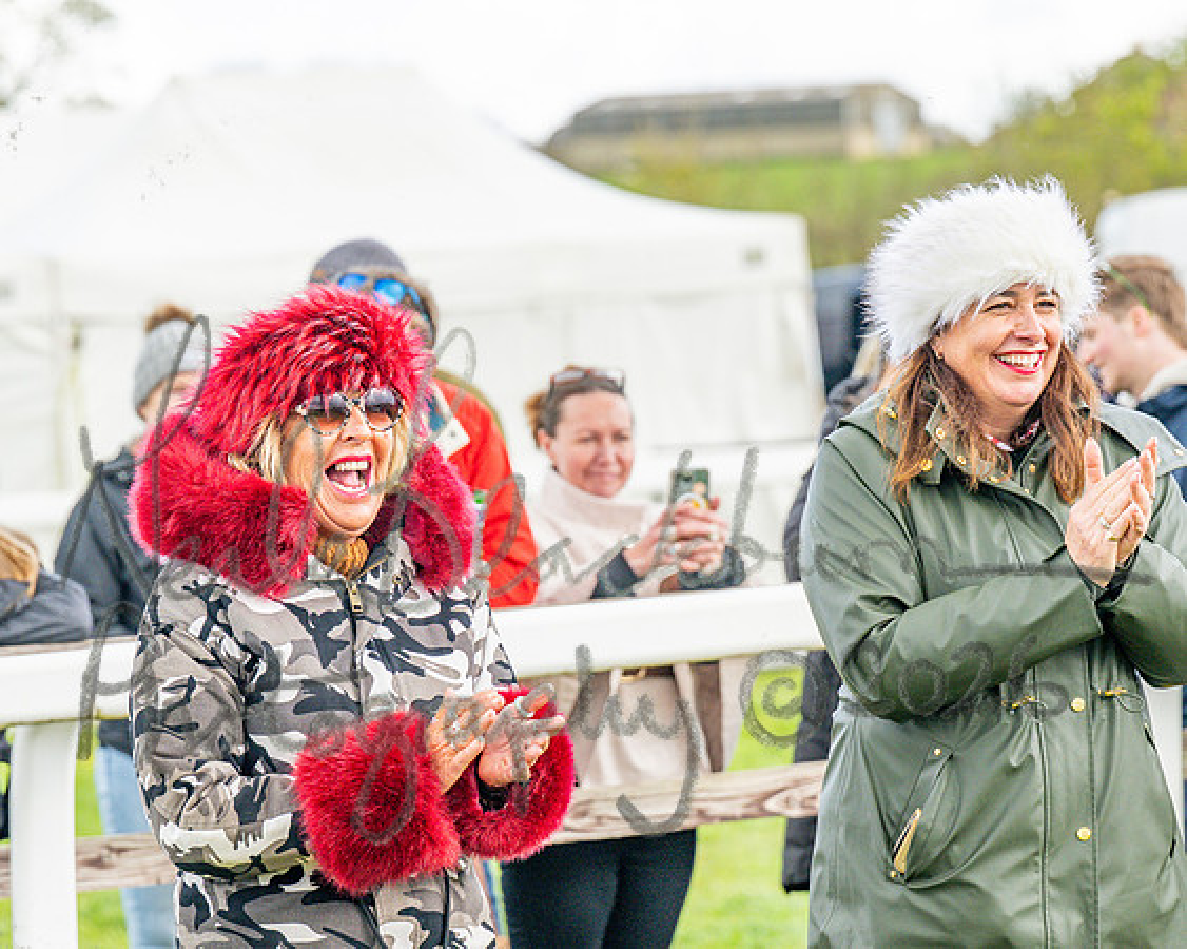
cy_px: 470
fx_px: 7811
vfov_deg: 7.0
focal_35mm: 222
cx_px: 437
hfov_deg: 8.7
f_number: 4.5
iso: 250
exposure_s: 1/640
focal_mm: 120
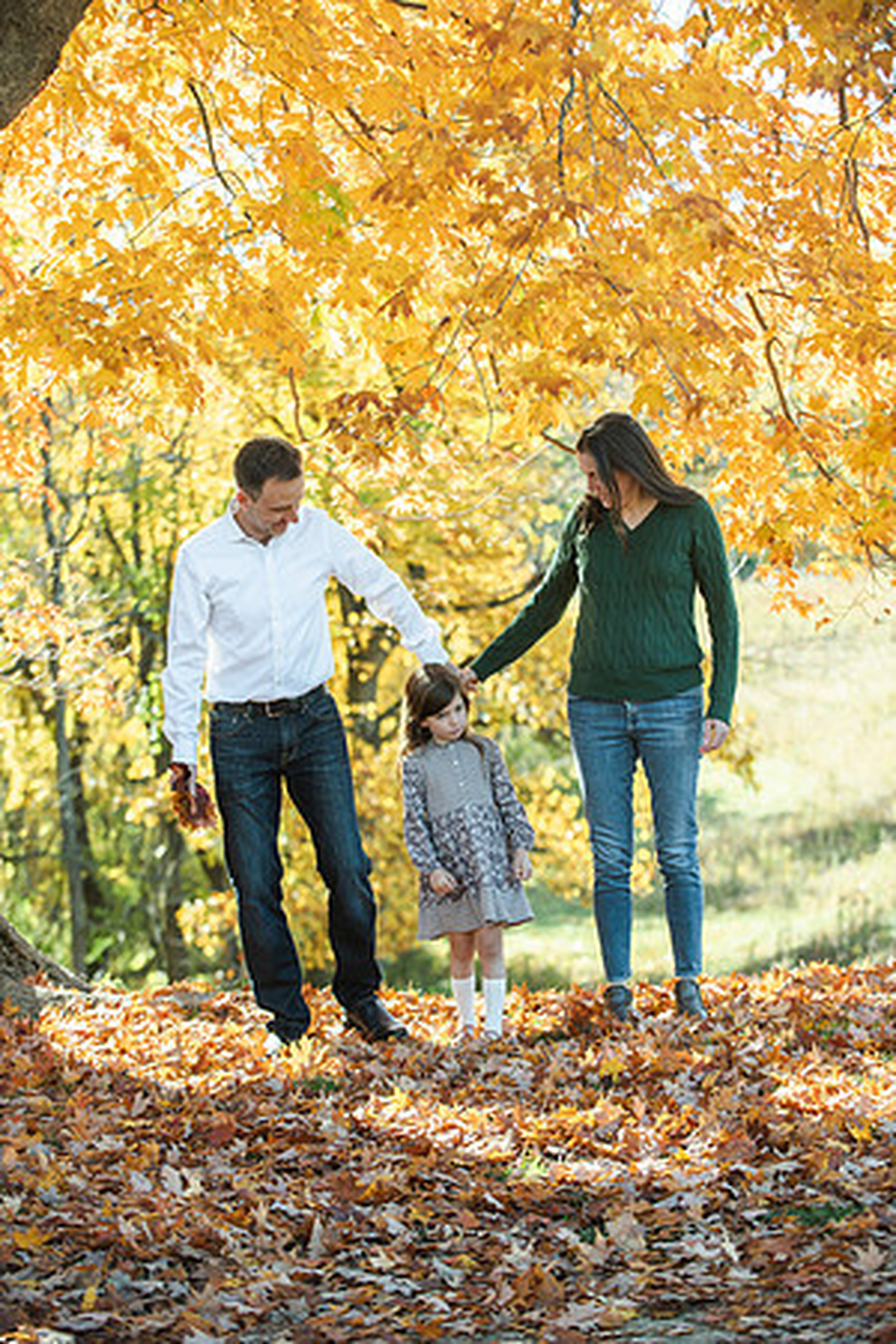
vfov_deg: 21.5
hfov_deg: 14.4
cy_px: 672
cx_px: 448
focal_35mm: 95
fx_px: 3546
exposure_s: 1/1000
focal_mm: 95
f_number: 4
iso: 500
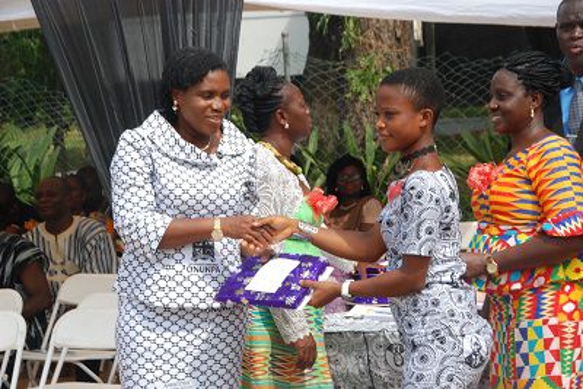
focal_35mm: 129
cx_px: 292
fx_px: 2090
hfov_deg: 15.9
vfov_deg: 10.6
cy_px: 194
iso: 400
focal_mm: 86
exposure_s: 1/250
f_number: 11
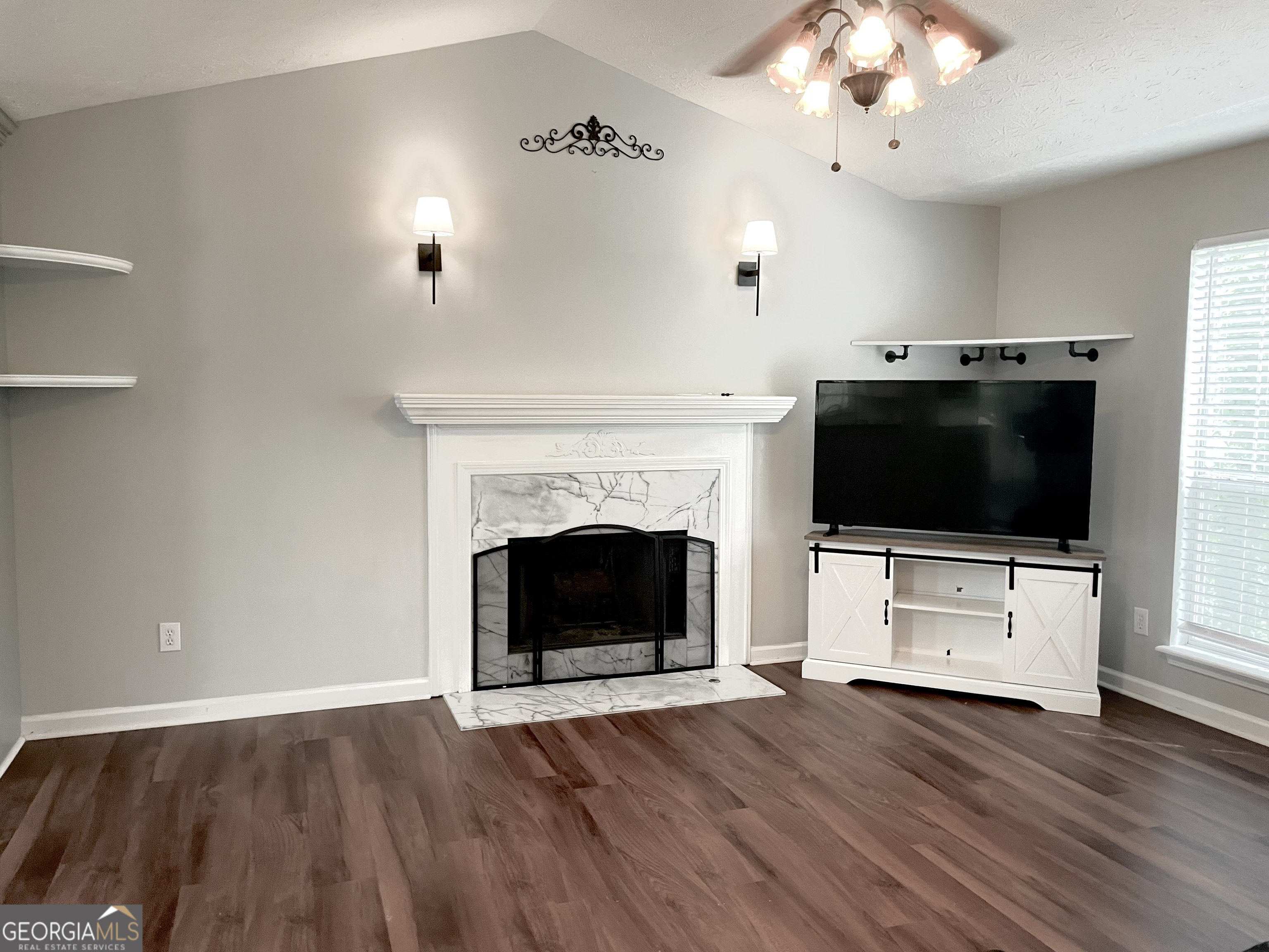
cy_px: 476
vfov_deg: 53.1
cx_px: 634
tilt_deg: -4.9
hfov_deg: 67.3
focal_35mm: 26
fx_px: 953
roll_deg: +0.3
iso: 250
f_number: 1.6
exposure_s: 1/60
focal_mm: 4.2
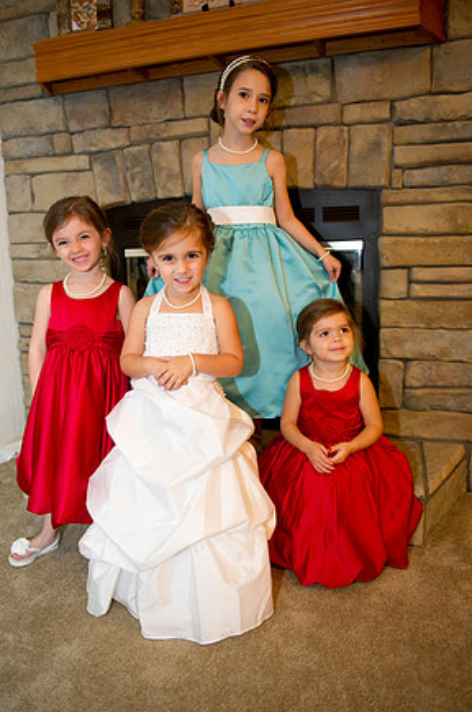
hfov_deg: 46.3
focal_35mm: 28
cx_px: 232
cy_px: 356
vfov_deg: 65.5
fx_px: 552
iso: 640
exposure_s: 1/60
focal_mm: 27
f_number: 2.8
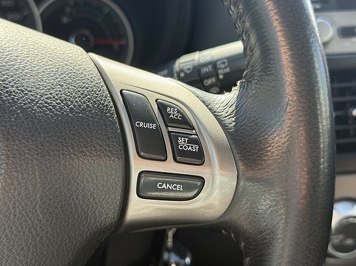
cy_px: 133
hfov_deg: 39.7
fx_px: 493
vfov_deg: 30.2
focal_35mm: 48
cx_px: 178
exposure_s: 1/282
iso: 80
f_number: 1.78
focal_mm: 6.76
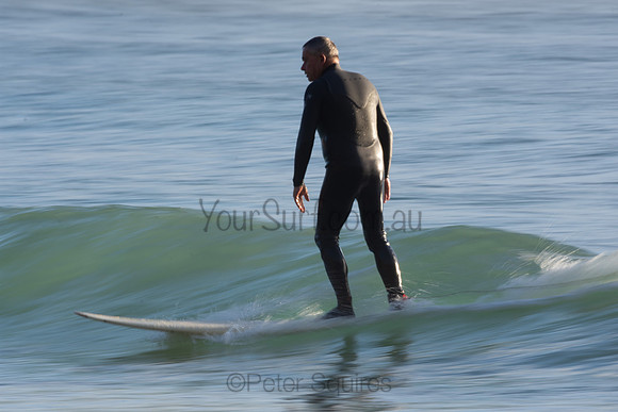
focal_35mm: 750
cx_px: 309
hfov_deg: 2.7
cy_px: 206
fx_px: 12877
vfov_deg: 1.8
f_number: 18
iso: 100
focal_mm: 500
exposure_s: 1/25
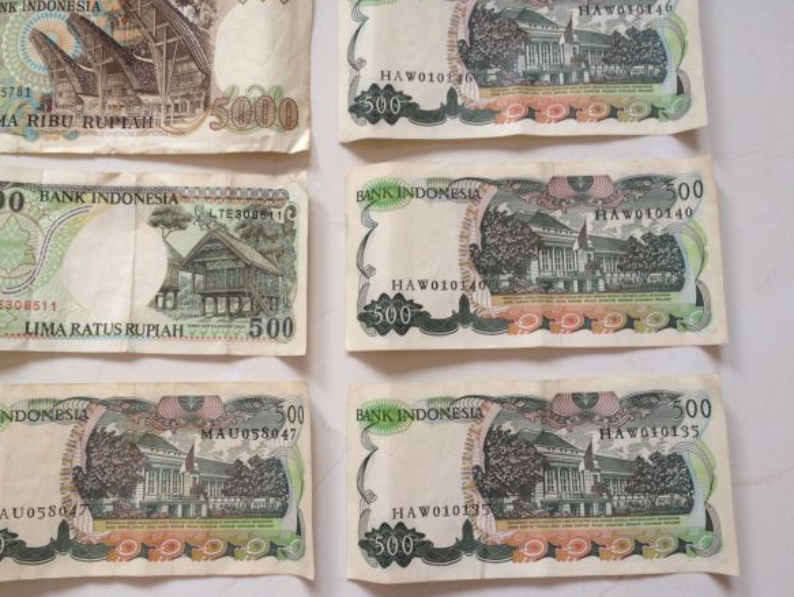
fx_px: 964
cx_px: 342
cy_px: 279
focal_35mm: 42
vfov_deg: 34.4
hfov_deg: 44.7
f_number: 2.4
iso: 80
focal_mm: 4.28
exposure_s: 1/40
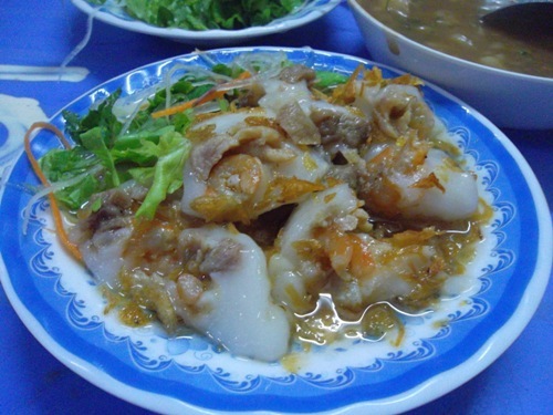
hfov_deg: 65.3
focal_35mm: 27
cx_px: 276
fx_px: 431
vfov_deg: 51.4
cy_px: 208
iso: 550
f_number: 3.5
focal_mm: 4.9
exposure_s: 1/15
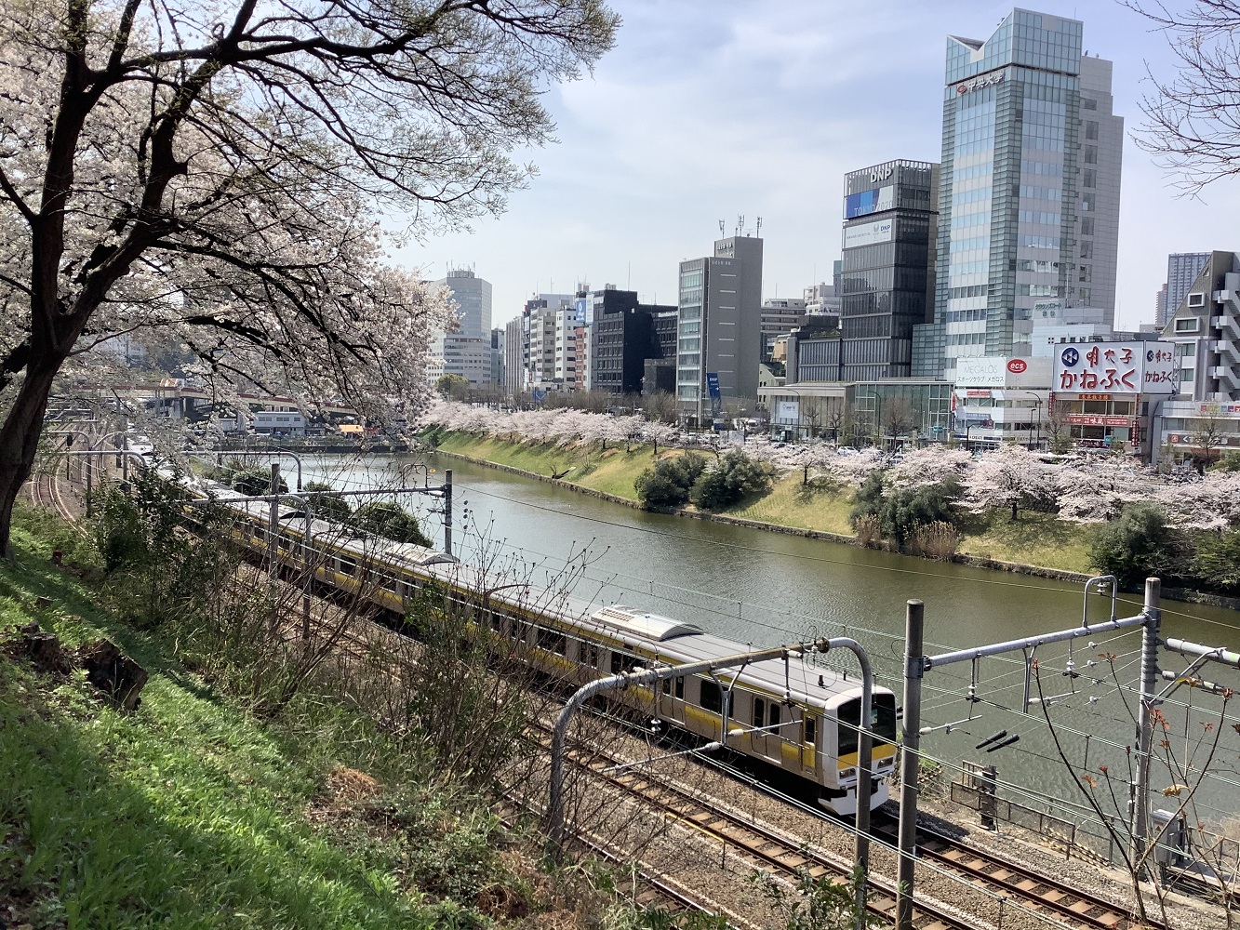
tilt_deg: -4.8
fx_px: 1111
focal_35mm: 31
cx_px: 620
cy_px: 465
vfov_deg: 45.4
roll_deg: +1.3
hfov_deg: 58.3
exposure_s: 1/1597
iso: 25
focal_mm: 3.3
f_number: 2.4
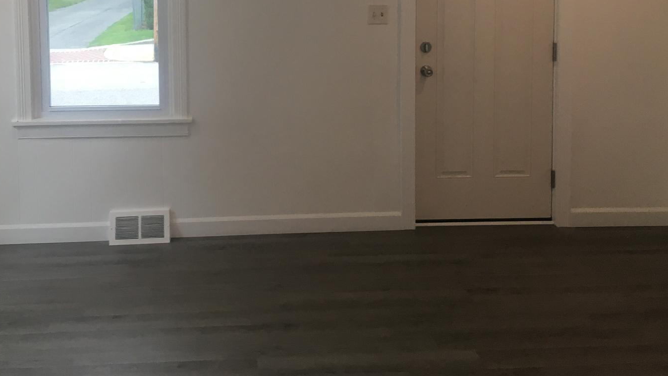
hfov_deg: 42.6
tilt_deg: -6.4
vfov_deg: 24.0
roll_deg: +0.6
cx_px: 255
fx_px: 850
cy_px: 20
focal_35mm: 48
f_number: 2.2
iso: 25
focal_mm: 4.15
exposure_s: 1/30
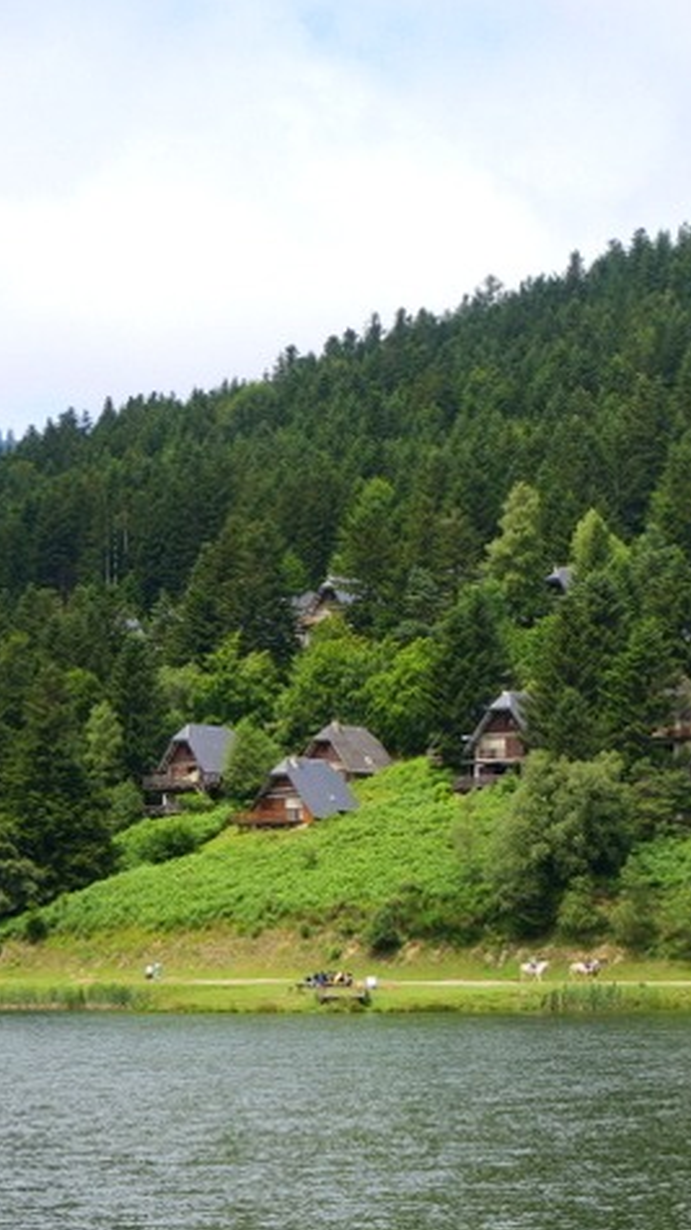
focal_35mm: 94
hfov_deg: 12.6
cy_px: 616
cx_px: 774
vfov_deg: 22.7
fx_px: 3064
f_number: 8
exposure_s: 1/320
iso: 800
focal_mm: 32
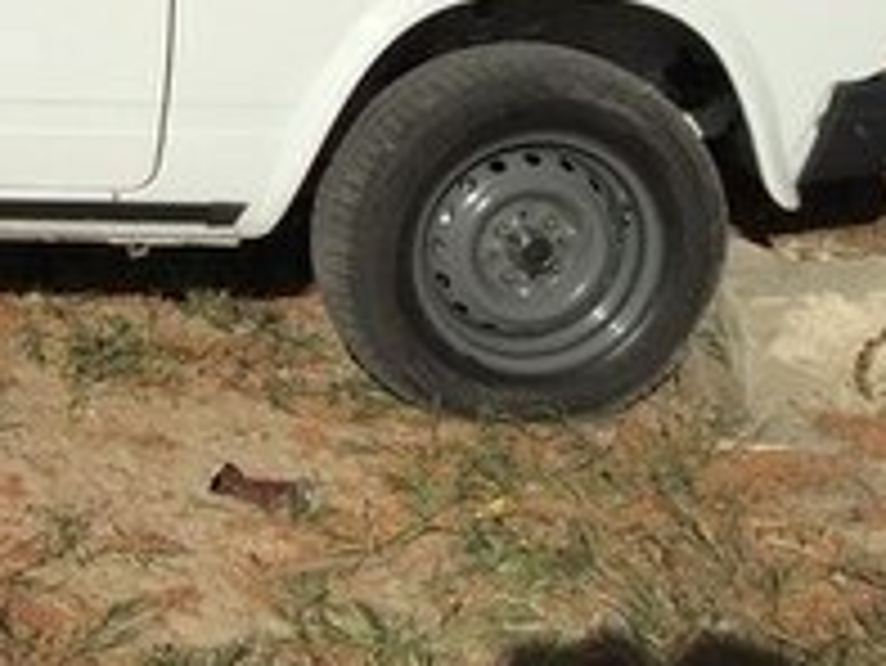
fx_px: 2484
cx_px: -423
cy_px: -7
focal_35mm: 97
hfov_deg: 18.1
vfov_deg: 15.0
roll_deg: -0.5
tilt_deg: -8.5
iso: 32
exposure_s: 1/5650
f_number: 2.2
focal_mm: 4.15
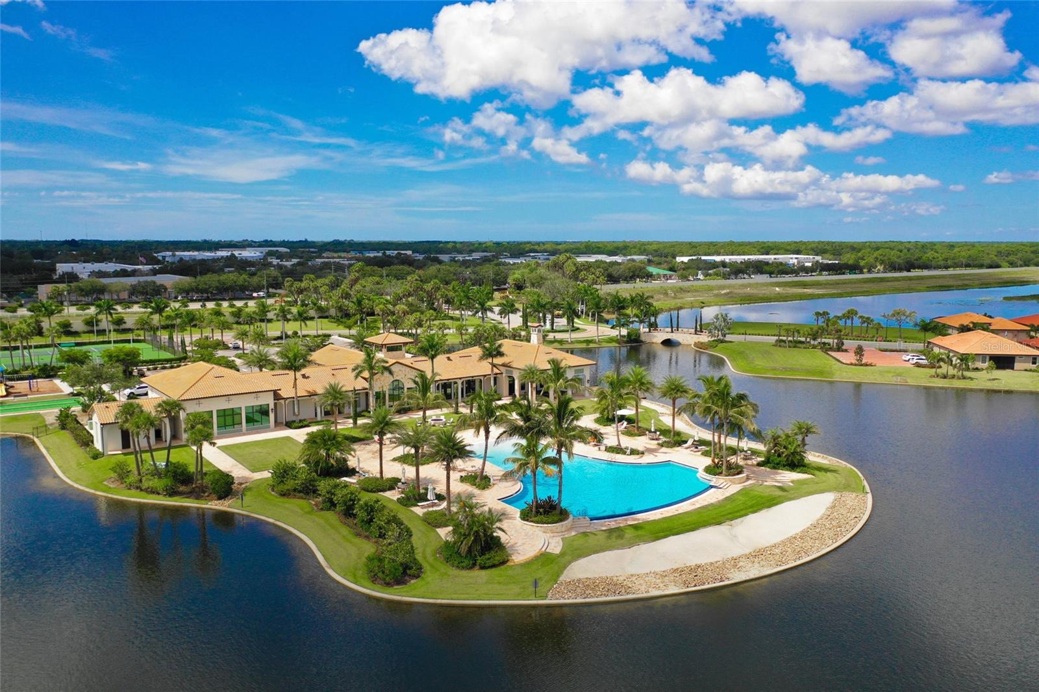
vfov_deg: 46.4
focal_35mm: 28
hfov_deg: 65.5
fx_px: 808
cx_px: 520
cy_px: 346
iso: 100
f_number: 2.8
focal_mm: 10.26
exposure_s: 1/2000
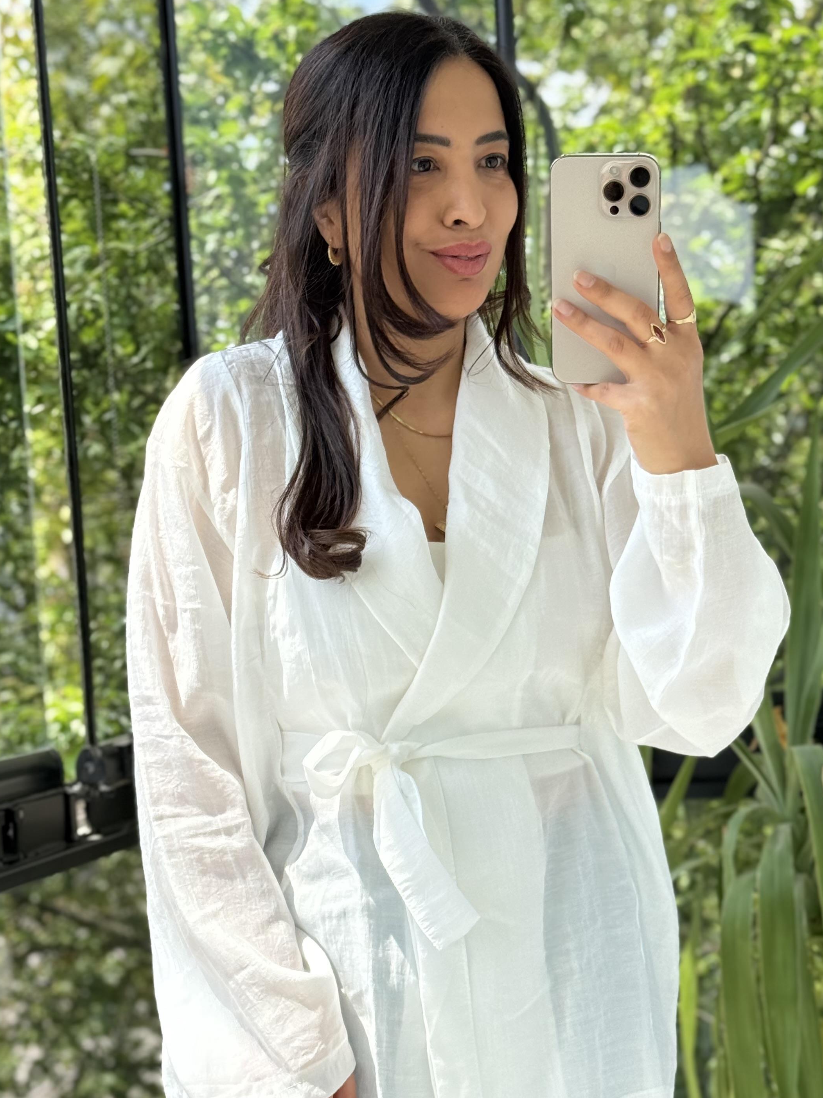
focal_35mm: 69
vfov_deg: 28.1
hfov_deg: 21.3
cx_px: 493
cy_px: 686
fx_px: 2187
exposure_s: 1/855
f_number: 1.78
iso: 80
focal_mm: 6.76
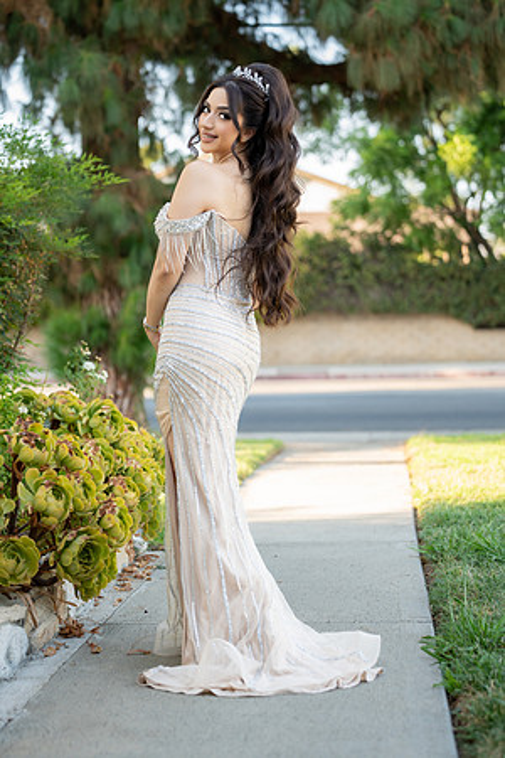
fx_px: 1473
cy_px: 379
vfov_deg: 28.8
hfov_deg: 19.5
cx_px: 252
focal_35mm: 70
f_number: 2.8
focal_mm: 70
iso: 320
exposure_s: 1/400
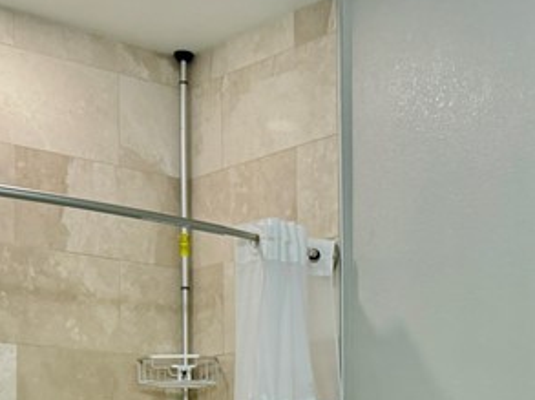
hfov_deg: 22.1
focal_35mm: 84
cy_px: 480
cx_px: 581
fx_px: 1297
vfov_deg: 16.8
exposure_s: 1/205
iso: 125
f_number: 1.78
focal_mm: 6.76
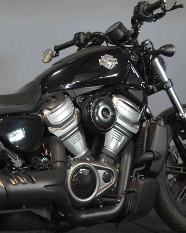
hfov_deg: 17.6
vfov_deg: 22.2
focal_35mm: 86
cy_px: 117
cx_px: 19
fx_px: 592
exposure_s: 1/30
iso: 900
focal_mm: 24
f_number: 4
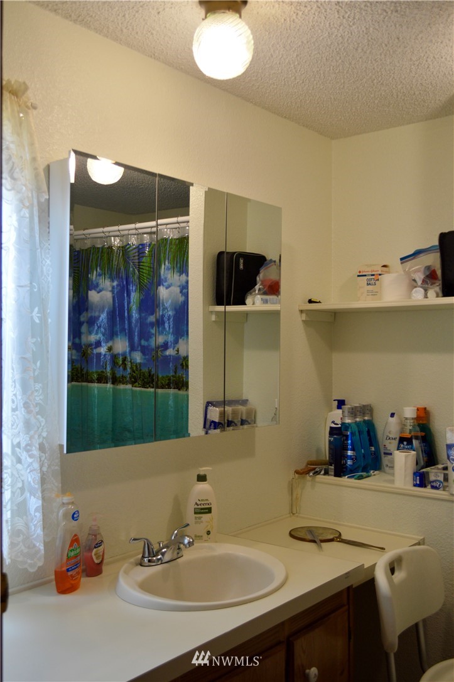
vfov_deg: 53.2
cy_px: 341
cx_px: 227
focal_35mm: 36
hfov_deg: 36.8
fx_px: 682
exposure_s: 1/80
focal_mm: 24
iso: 400
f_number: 4.5
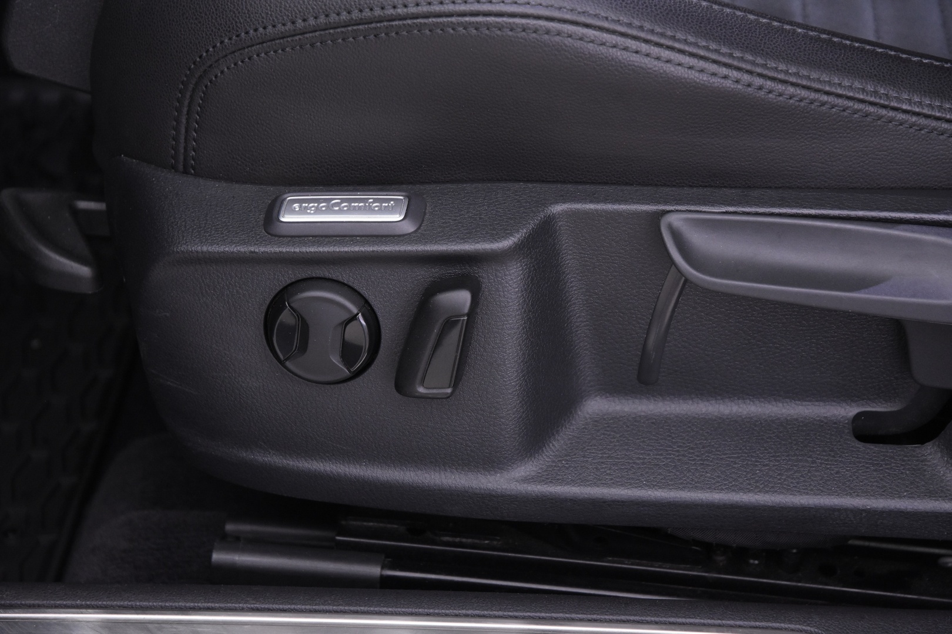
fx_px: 2300
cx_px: 476
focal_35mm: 87
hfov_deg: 23.4
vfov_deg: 15.7
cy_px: 317
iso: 2000
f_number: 5
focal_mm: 58
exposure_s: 1/15
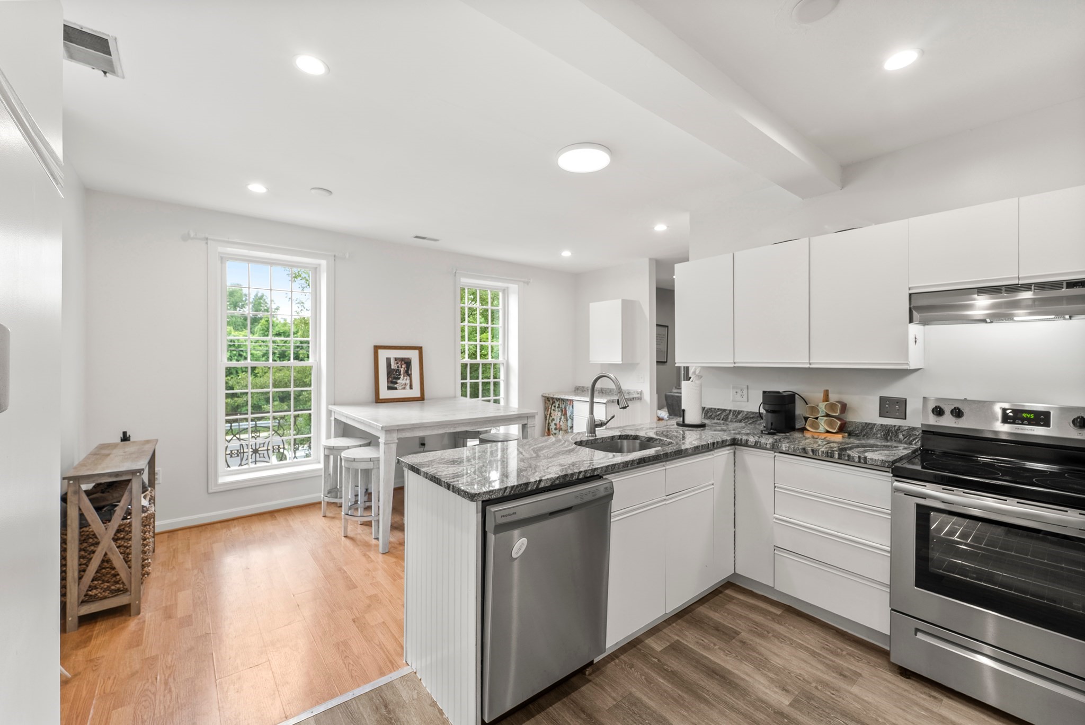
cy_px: 362
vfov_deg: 81.3
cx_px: 542
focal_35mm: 14
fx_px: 422
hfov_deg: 104.2
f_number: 7.1
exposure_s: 1/3
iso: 100
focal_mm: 14
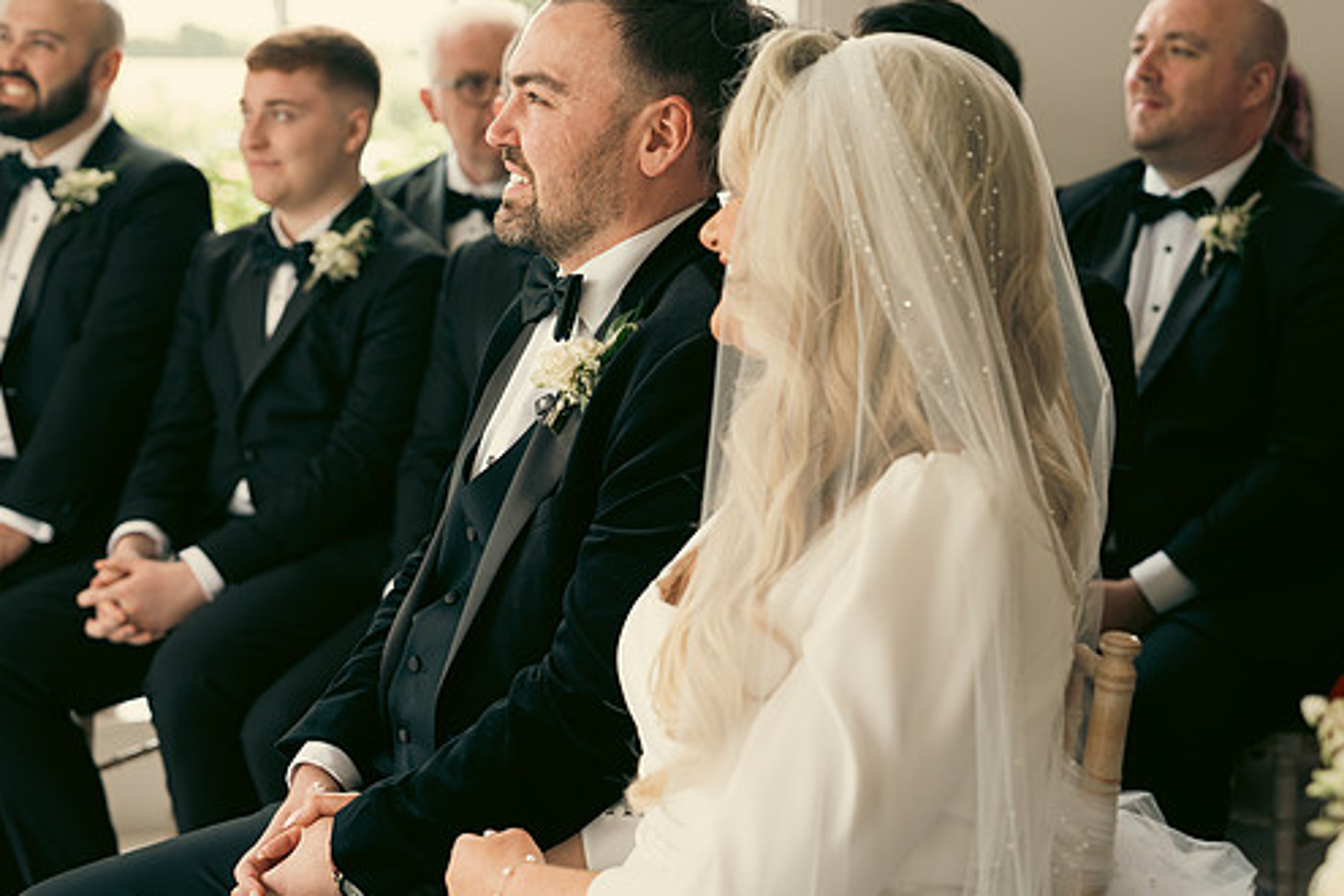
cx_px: 662
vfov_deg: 18.2
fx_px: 2800
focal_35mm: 75
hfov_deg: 27.0
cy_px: 414
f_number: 3.5
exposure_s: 1/160
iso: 320
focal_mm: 64
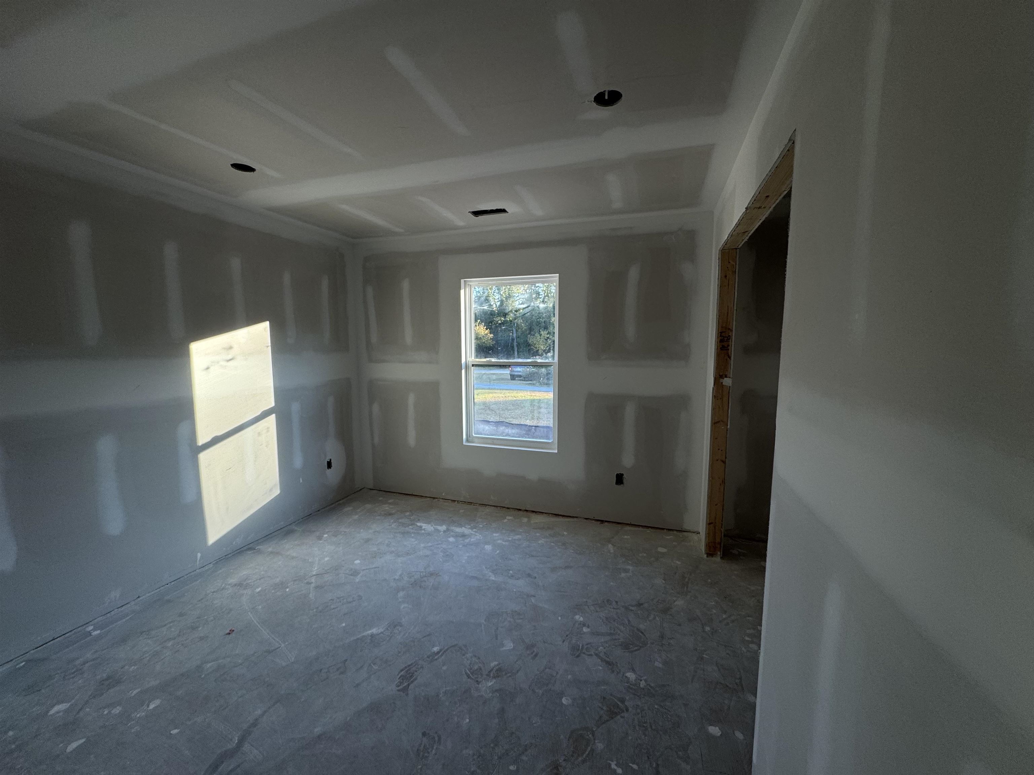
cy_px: 388
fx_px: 418
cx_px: 517
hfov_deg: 102.1
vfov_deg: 85.7
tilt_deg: -7.6
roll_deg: -0.3
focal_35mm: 14
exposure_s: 1/99
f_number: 2.2
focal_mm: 2.22
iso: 64
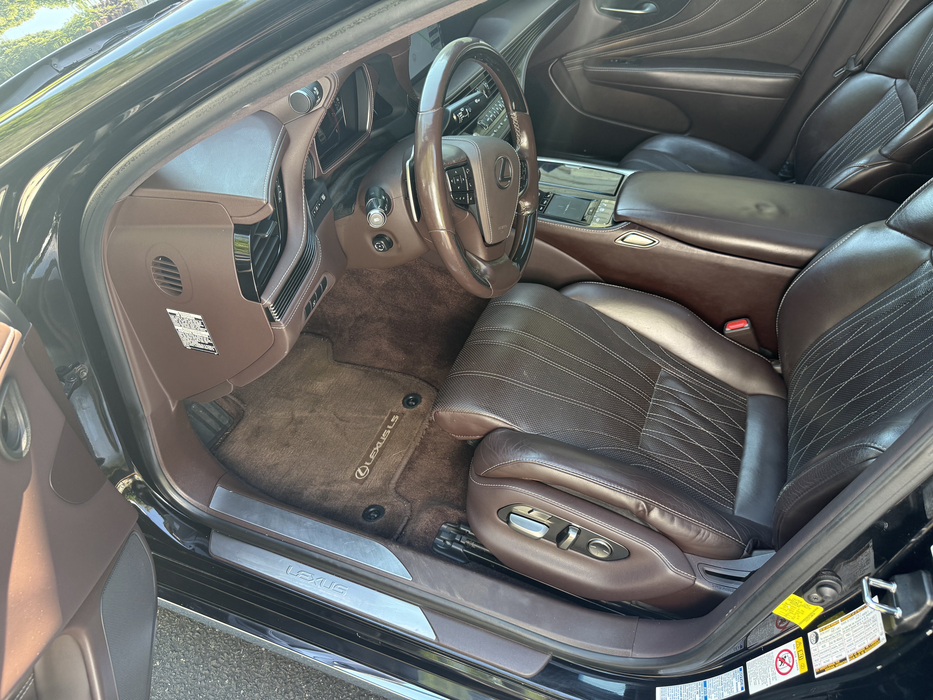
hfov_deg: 71.6
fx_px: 647
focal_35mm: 24
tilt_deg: -38.9
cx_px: 466
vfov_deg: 56.8
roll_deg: -0.2
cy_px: 350
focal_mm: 6.76
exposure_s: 1/127
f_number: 1.78
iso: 160
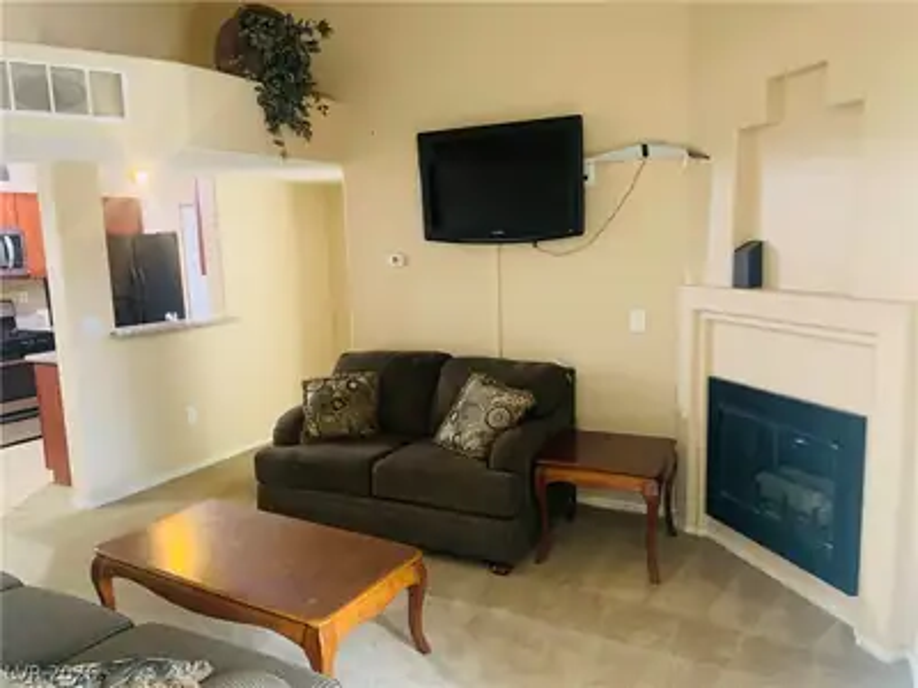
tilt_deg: -9.4
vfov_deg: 53.1
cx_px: 459
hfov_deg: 67.3
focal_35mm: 26
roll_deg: +2.3
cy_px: 344
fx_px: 690
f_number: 1.8
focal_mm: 4.25
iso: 320
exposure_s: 1/40
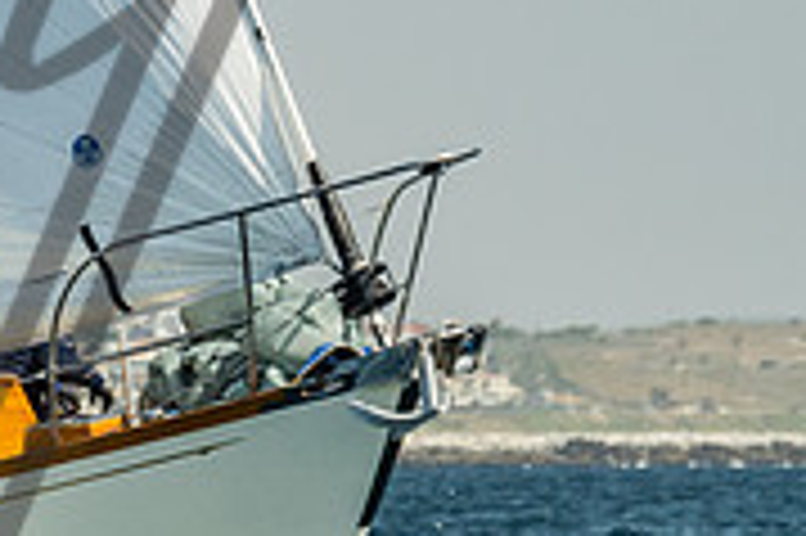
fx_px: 14204
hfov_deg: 3.2
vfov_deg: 2.2
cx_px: -59
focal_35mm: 635
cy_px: 188
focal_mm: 140
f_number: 6.3
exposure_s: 1/800
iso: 320
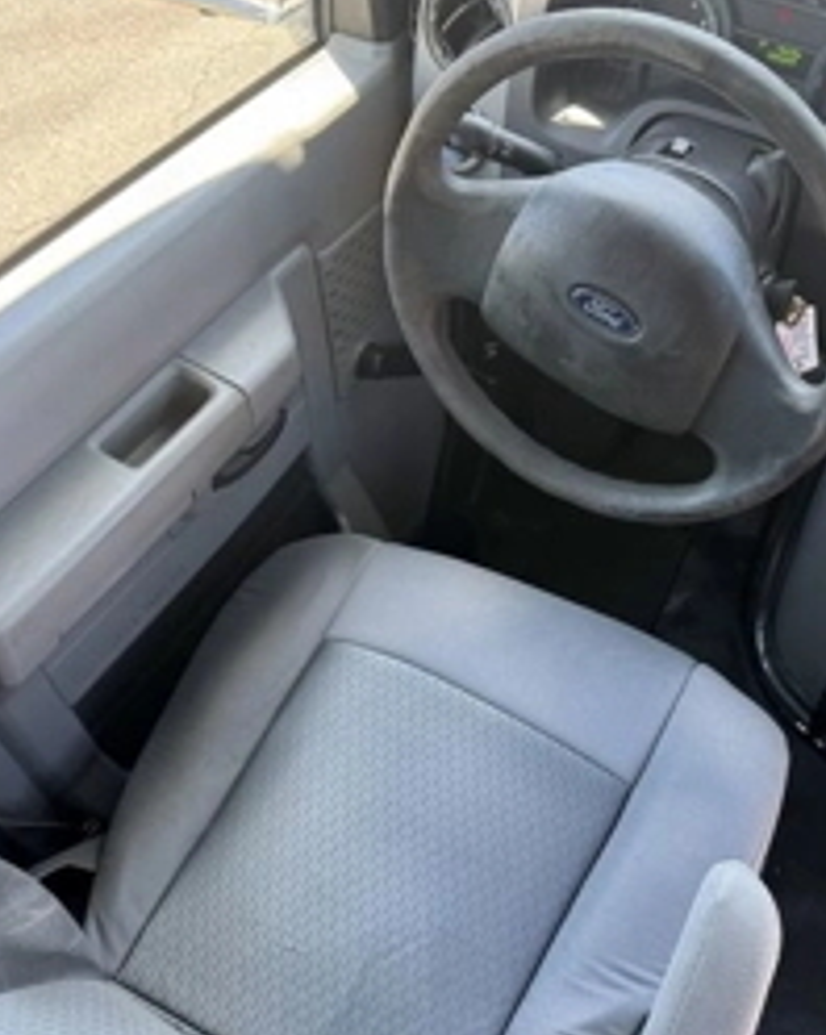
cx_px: 584
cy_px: 522
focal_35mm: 34
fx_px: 1040
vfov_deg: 52.9
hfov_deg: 42.4
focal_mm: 6.76
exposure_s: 1/121
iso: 125
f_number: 1.78
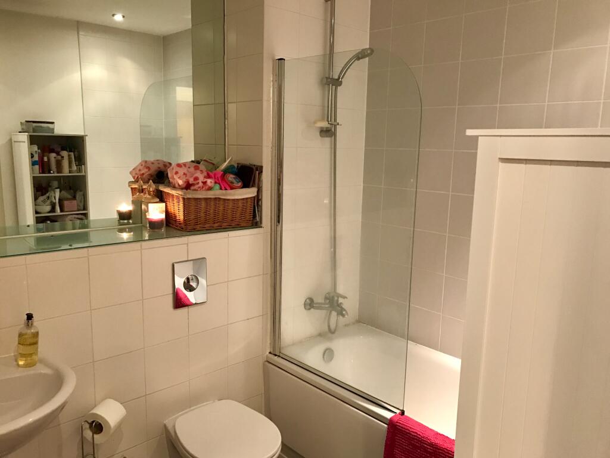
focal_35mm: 28
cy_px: 229
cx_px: 305
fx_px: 493
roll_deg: -0.7
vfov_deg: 49.7
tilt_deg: -8.9
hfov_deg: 63.4
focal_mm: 3.99
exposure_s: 1/14
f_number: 1.8
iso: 100
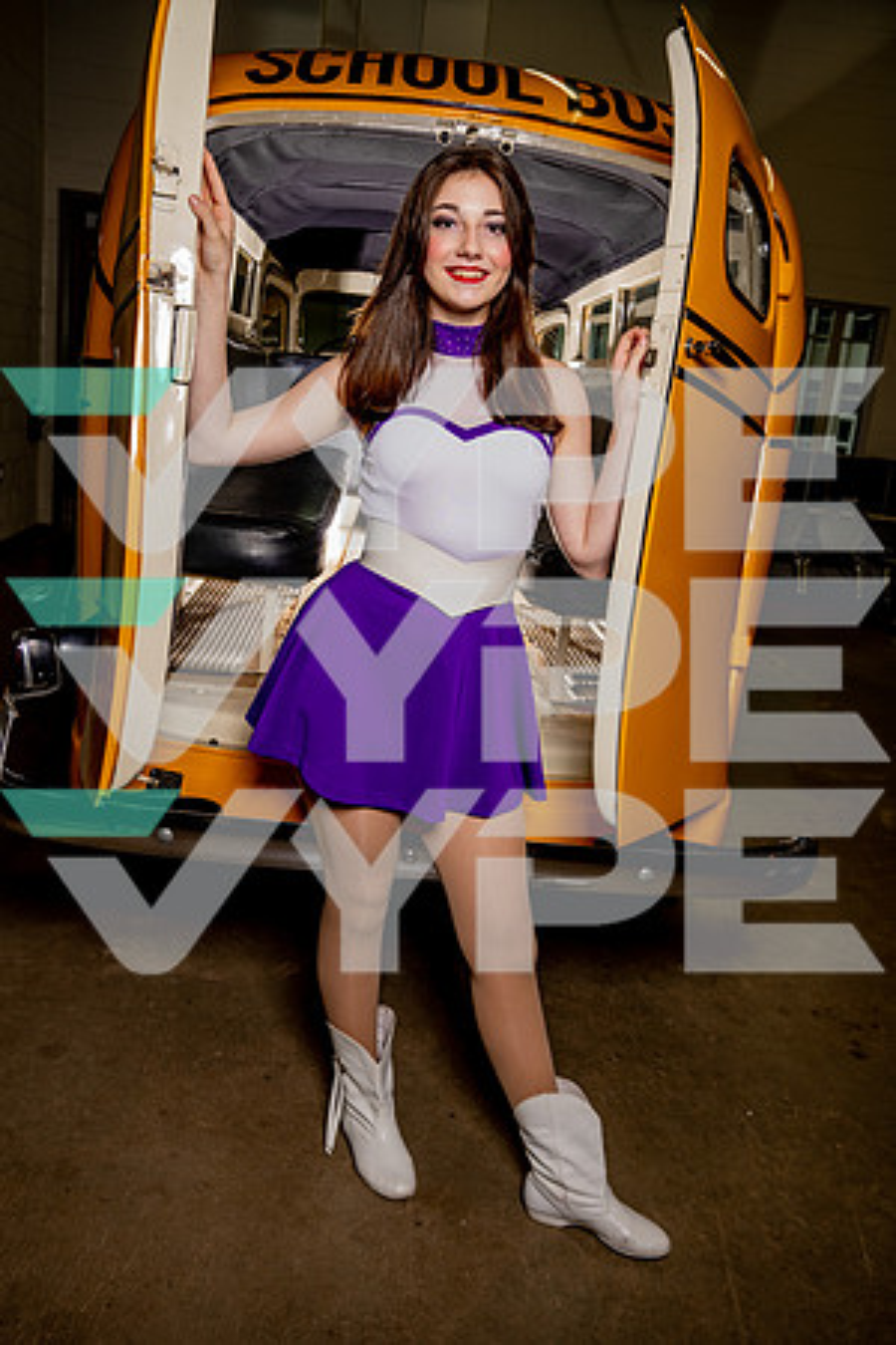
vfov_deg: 61.9
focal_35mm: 30
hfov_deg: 43.6
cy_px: 672
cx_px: 448
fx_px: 1120
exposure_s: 1/125
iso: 200
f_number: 5.6
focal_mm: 30
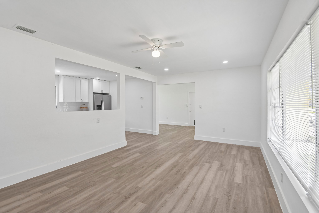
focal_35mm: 16
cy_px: 106
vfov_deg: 73.7
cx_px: 160
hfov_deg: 96.7
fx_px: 142
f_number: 8
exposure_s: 1/60
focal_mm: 16
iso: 400
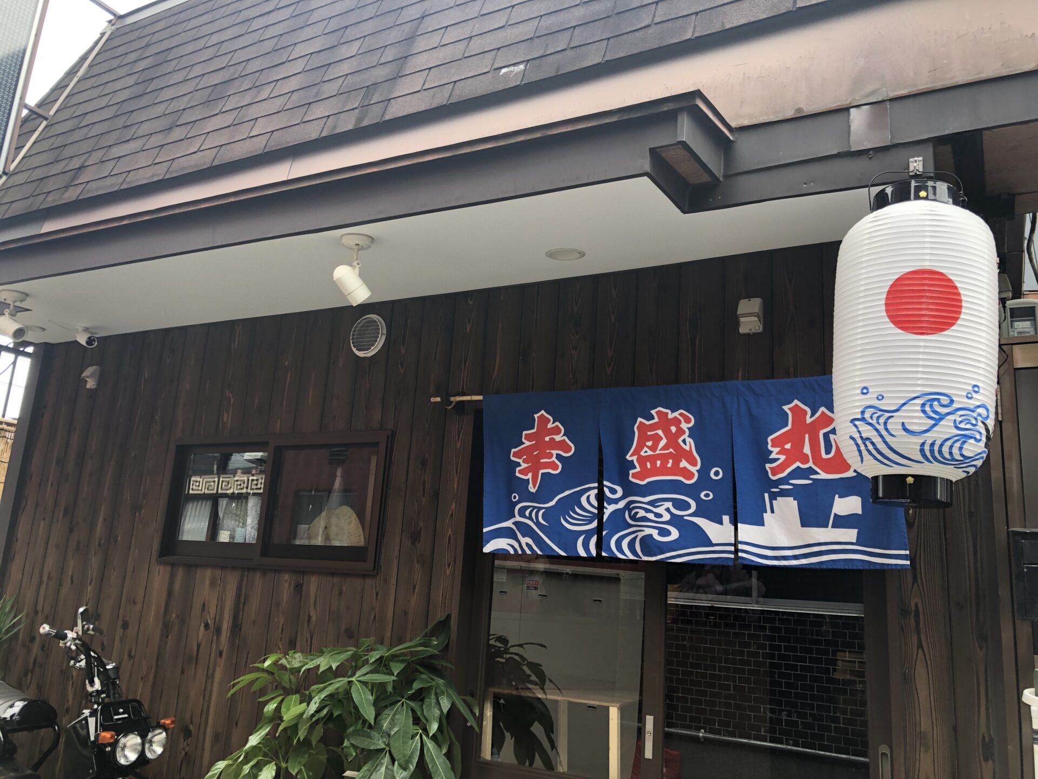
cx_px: 519
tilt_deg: +12.4
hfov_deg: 63.4
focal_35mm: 28
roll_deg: -3.6
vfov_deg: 49.7
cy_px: 390
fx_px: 840
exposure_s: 1/120
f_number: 1.8
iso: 32
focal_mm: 4
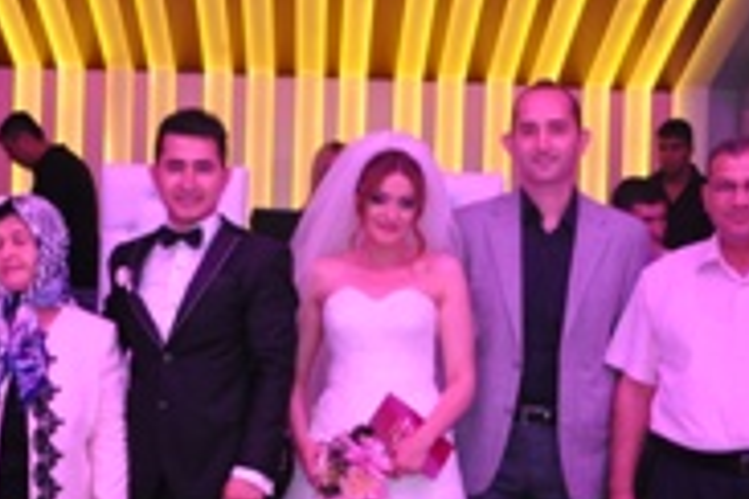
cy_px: 278
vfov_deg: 20.6
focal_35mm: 66
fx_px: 1373
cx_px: 340
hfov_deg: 30.5
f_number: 3.5
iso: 800
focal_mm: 18
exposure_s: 1/60
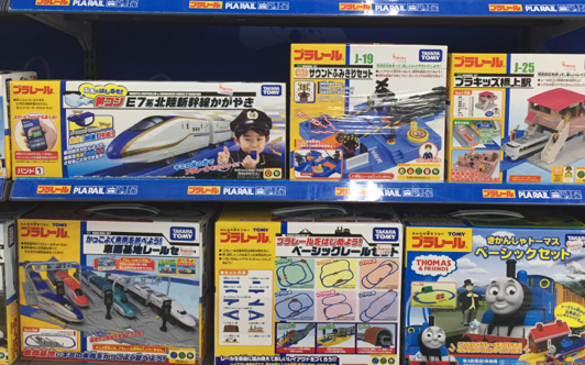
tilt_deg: -4.3
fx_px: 590
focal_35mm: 37
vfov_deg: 33.9
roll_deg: -0.4
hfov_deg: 52.7
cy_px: 104
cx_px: 309
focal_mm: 4.15
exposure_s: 1/40
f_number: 2.2
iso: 32
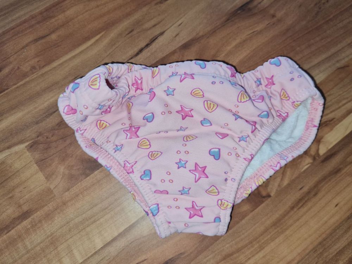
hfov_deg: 67.3
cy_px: 132
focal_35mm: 26
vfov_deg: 53.1
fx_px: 264
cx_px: 176
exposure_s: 1/100
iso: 100
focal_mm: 5.4
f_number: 1.8
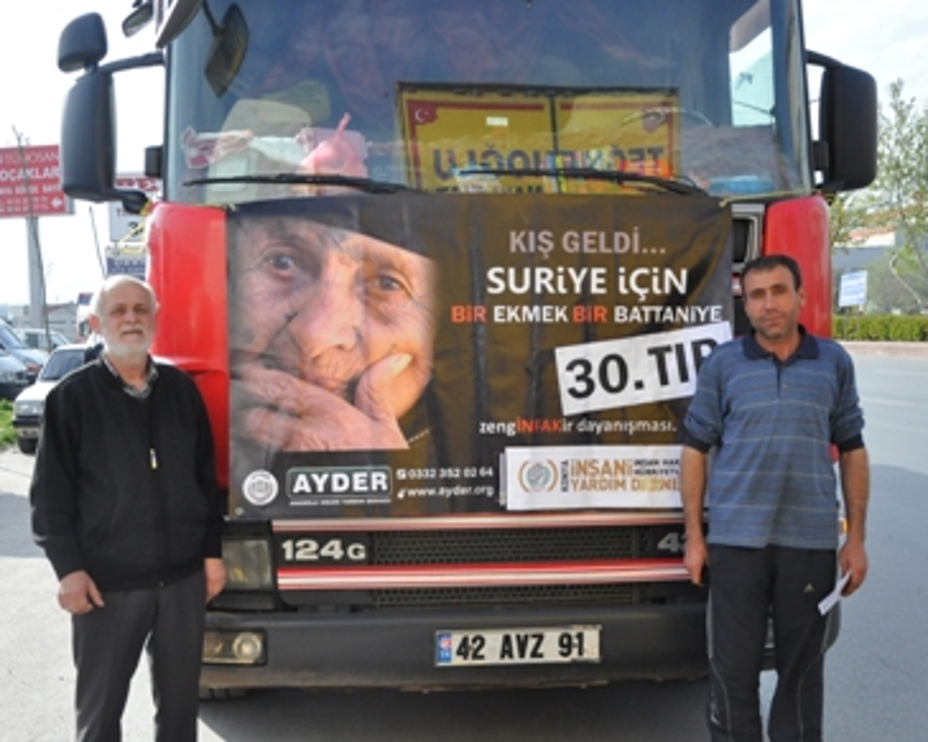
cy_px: 372
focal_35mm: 45
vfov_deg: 33.4
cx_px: 410
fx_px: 1236
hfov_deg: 41.1
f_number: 4
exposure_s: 1/4000
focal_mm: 26
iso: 1000
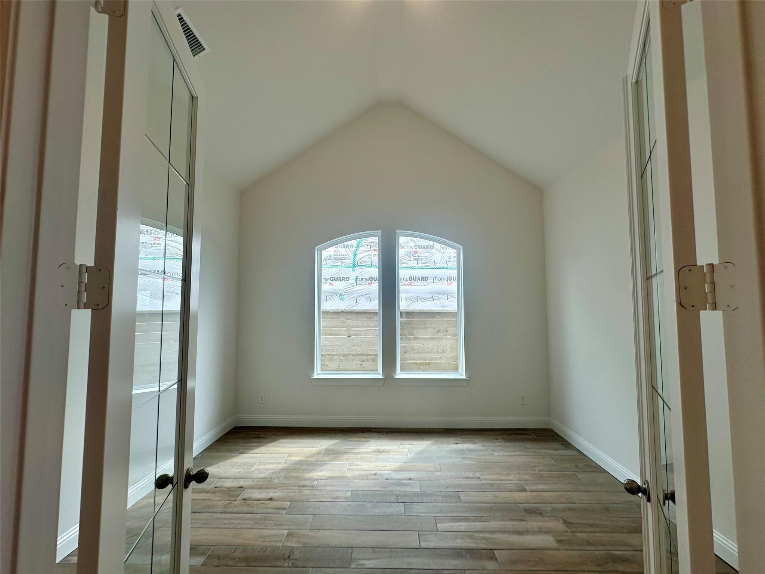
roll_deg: +0.3
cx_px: 382
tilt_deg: +4.0
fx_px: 309
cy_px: 287
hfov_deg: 102.1
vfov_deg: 85.7
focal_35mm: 14
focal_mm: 2.22
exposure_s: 1/183
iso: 40
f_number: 2.2
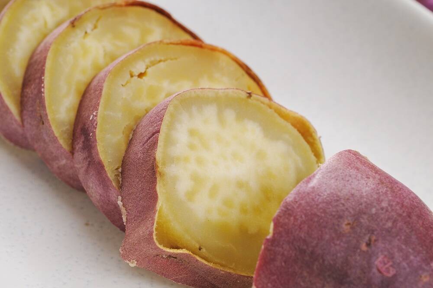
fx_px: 901
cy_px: 144
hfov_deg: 27.0
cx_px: 216
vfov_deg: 18.1
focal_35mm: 75
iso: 200
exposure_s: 1/60
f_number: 11
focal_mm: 50
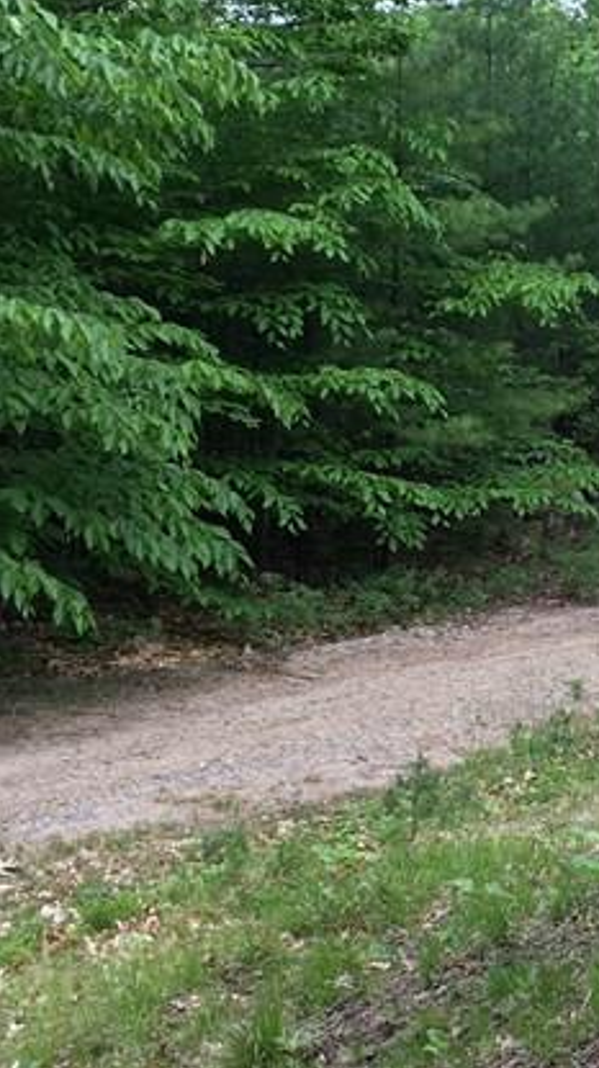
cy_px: 512
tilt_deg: -10.7
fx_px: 2206
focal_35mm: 78
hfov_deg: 14.6
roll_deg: -0.9
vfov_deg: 27.2
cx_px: 859
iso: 25
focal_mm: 4.15
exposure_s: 1/161
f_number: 2.2
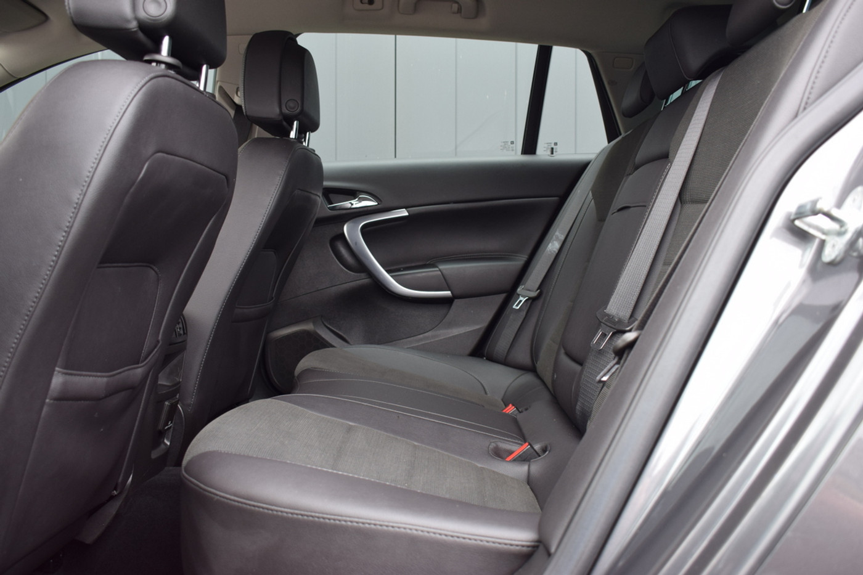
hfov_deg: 55.1
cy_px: 288
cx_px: 432
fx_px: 827
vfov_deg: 38.4
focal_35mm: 34
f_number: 5
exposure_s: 1/100
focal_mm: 23
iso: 400
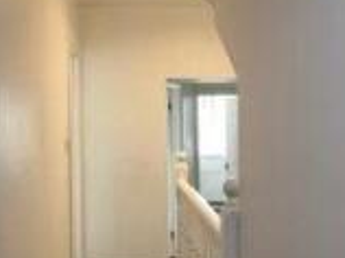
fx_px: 478
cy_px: 132
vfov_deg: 30.2
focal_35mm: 48
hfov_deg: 39.7
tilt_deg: -1.3
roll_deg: +0.2
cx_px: 174
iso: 400
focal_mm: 1.57
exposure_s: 1/50
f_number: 1.8
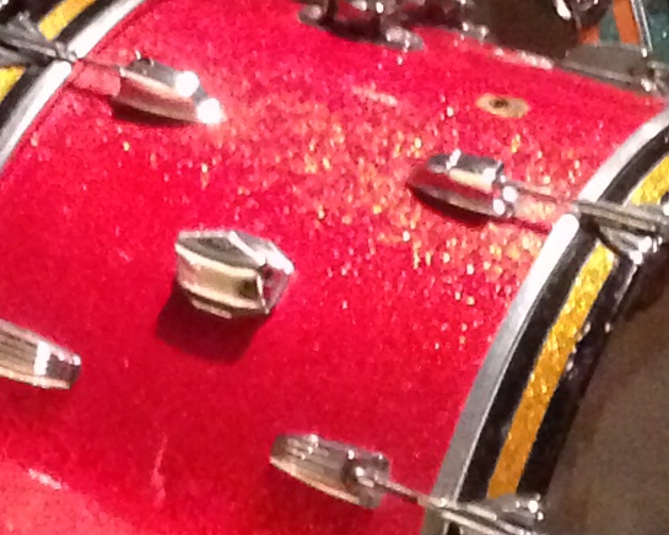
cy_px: -326
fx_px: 3821
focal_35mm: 193
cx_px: -150
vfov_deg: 7.8
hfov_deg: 9.8
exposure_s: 1/15
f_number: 2.4
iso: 800
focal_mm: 4.12
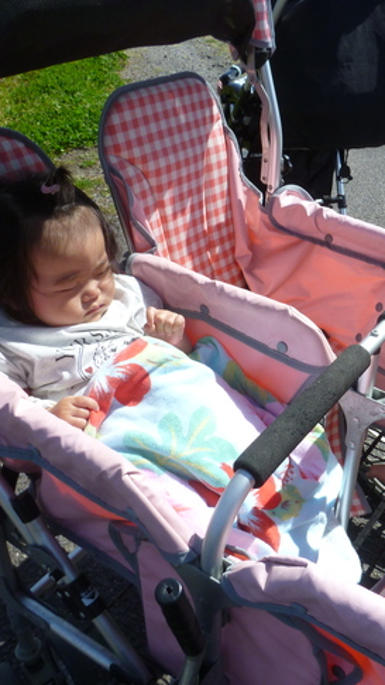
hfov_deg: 32.3
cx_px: 336
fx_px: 635
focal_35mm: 35
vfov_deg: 56.6
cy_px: 342
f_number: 4.5
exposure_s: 1/400
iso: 80
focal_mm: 4.3
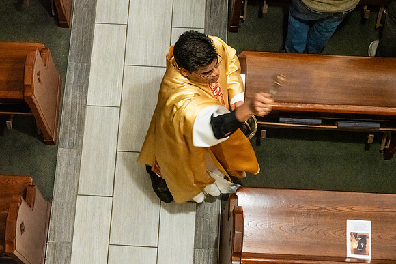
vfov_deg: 20.3
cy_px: 114
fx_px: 739
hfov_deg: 30.0
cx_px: 171
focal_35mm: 67
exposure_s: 1/60
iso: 5000
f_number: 7.1
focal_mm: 59
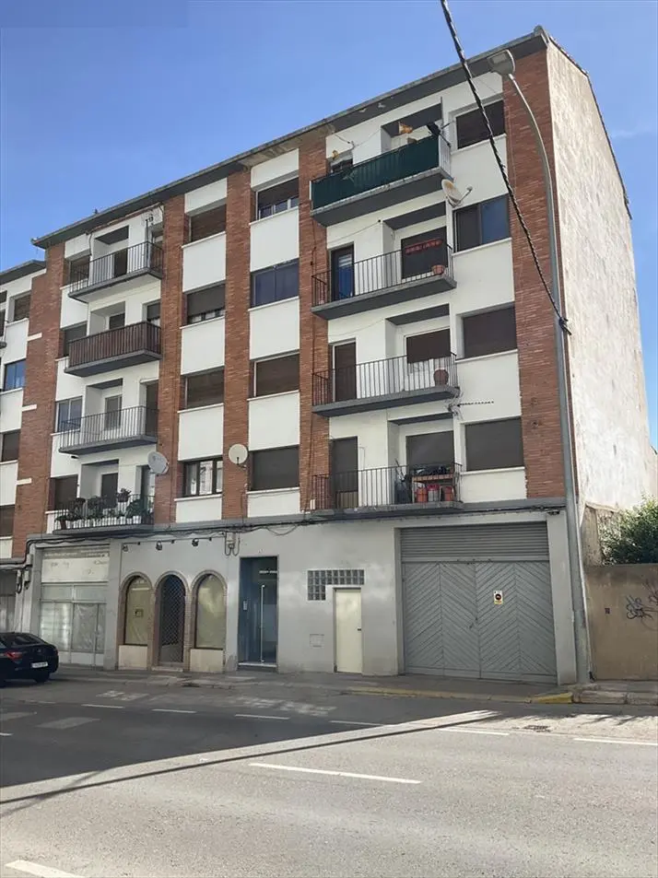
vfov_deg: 61.7
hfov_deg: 48.2
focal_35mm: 29
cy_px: 439
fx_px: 735
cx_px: 329
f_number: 1.8
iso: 25
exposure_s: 1/2320
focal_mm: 3
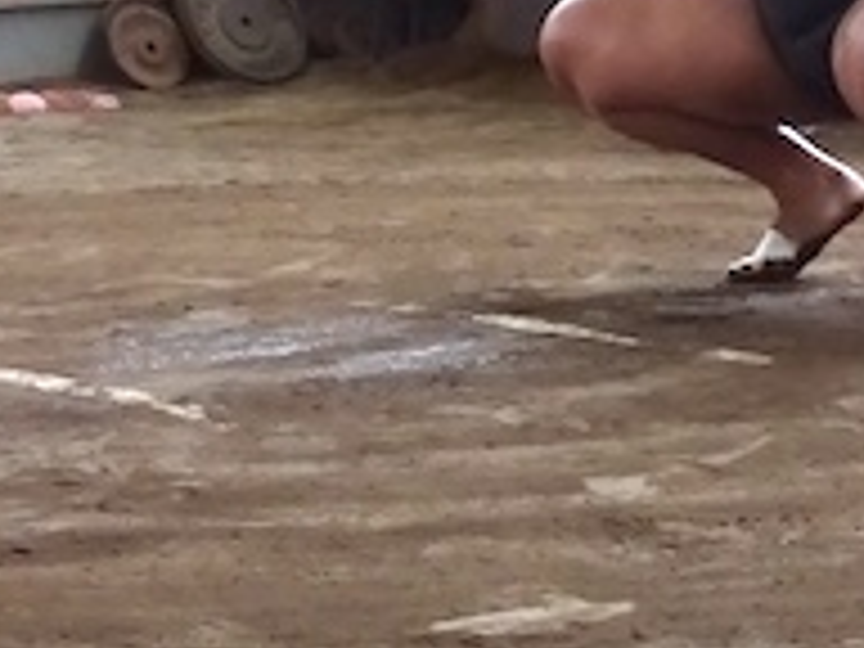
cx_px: 340
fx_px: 3694
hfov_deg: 13.3
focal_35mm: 148
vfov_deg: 10.0
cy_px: 22
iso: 400
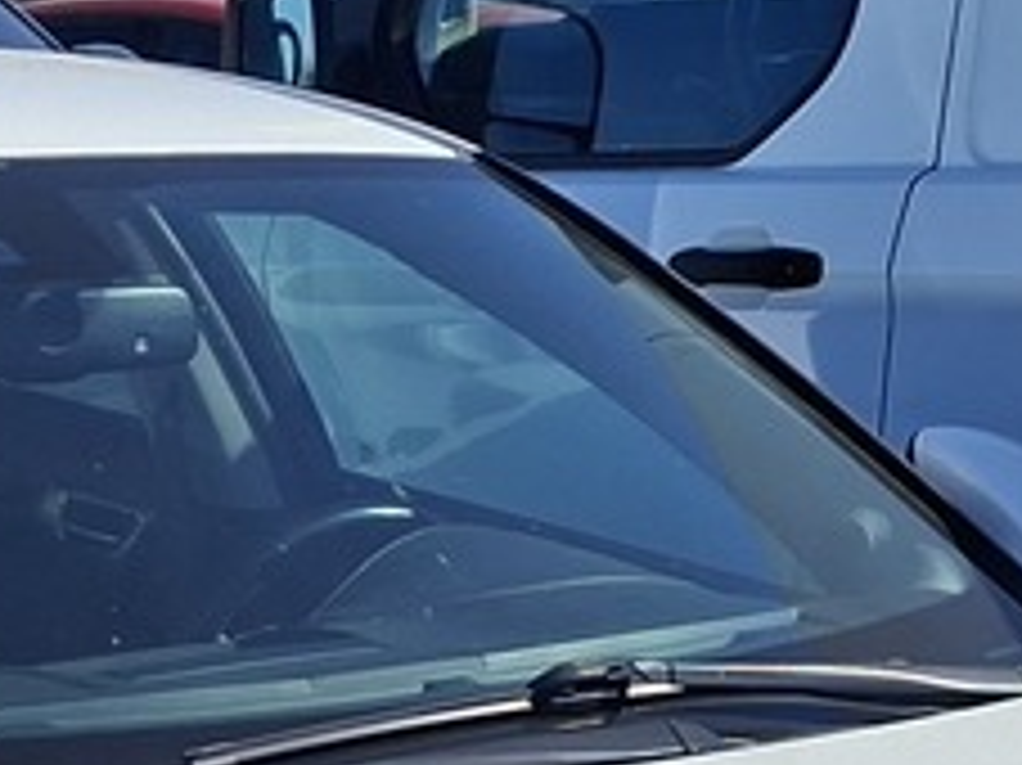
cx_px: 293
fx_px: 4308
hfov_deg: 13.5
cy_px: 954
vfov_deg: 10.0
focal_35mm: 146
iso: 50
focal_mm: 5.54
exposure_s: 1/3788
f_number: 1.8
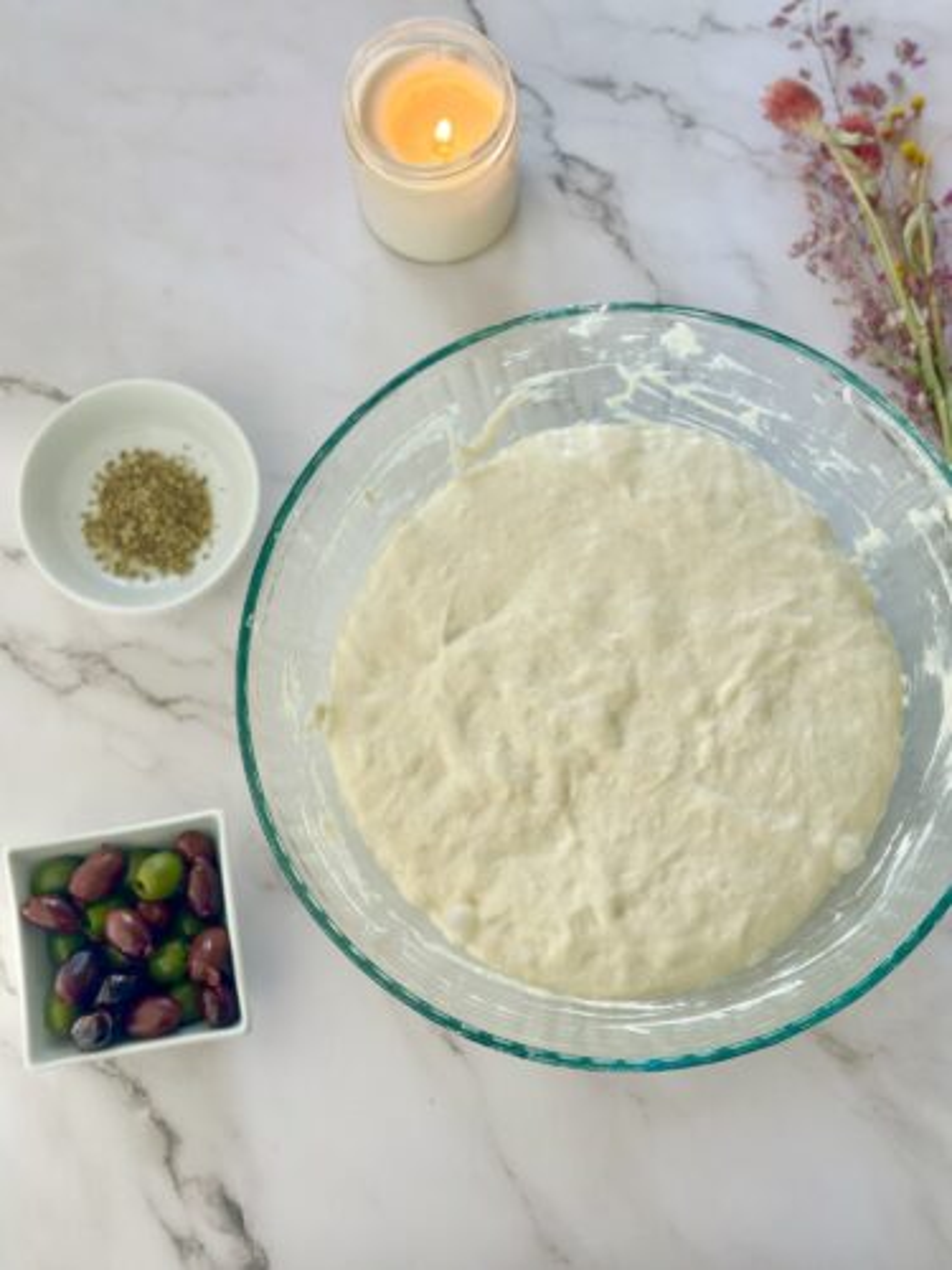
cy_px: 635
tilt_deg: -77.6
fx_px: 1760
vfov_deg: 39.7
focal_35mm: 48
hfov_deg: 30.3
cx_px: 476
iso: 80
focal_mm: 6.86
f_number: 1.78
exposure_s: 1/121
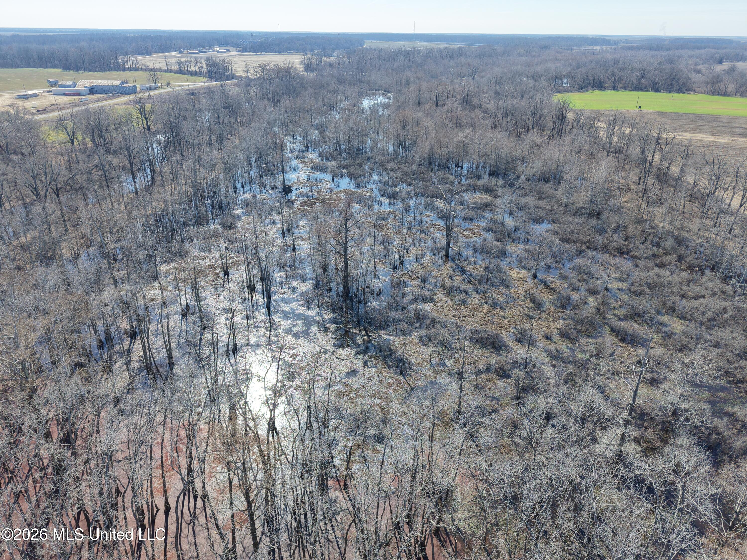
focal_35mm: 24
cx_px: 374
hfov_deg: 71.6
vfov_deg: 56.8
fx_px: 518
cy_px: 280
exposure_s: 1/4000
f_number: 1.8
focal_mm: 8.67
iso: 420
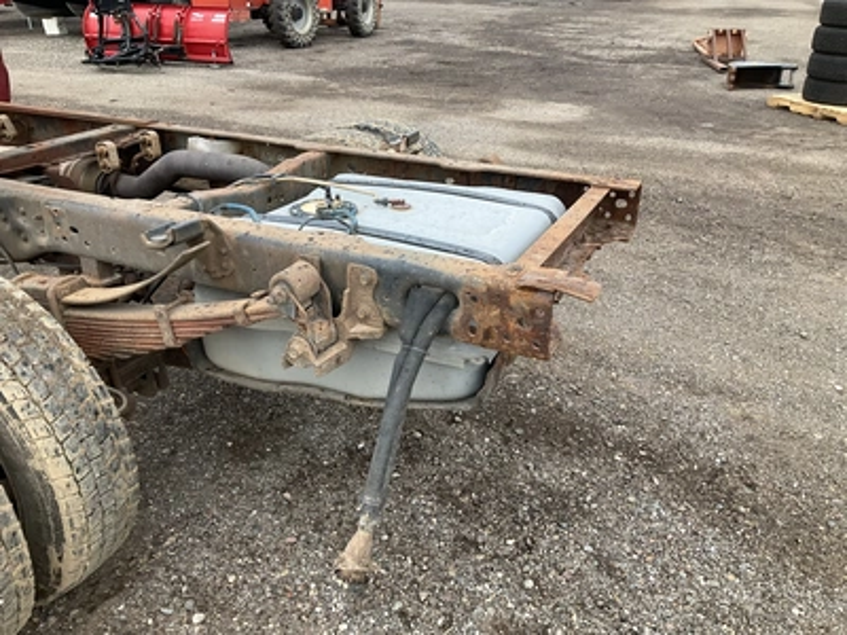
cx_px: 424
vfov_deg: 48.2
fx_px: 710
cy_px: 318
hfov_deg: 61.7
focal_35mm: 29
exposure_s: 1/165
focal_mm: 3
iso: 20
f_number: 1.8
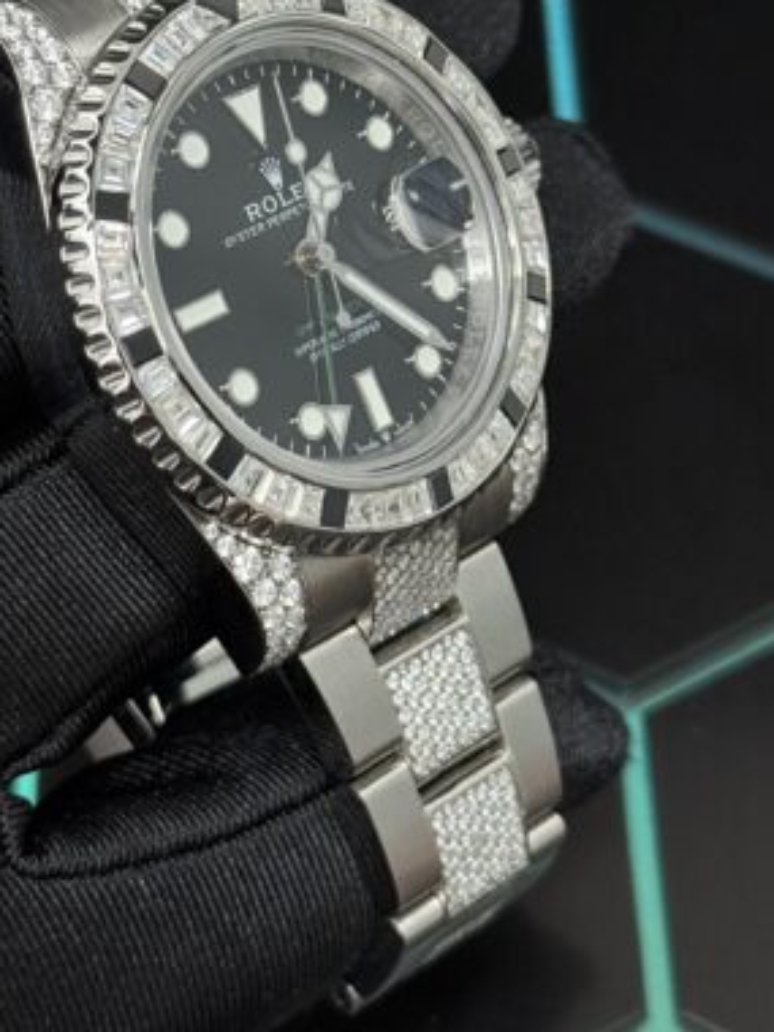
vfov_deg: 19.3
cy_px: 293
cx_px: 269
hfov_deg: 14.6
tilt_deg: -48.9
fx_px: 3011
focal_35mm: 101
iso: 200
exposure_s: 1/60
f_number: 1.78
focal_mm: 6.76
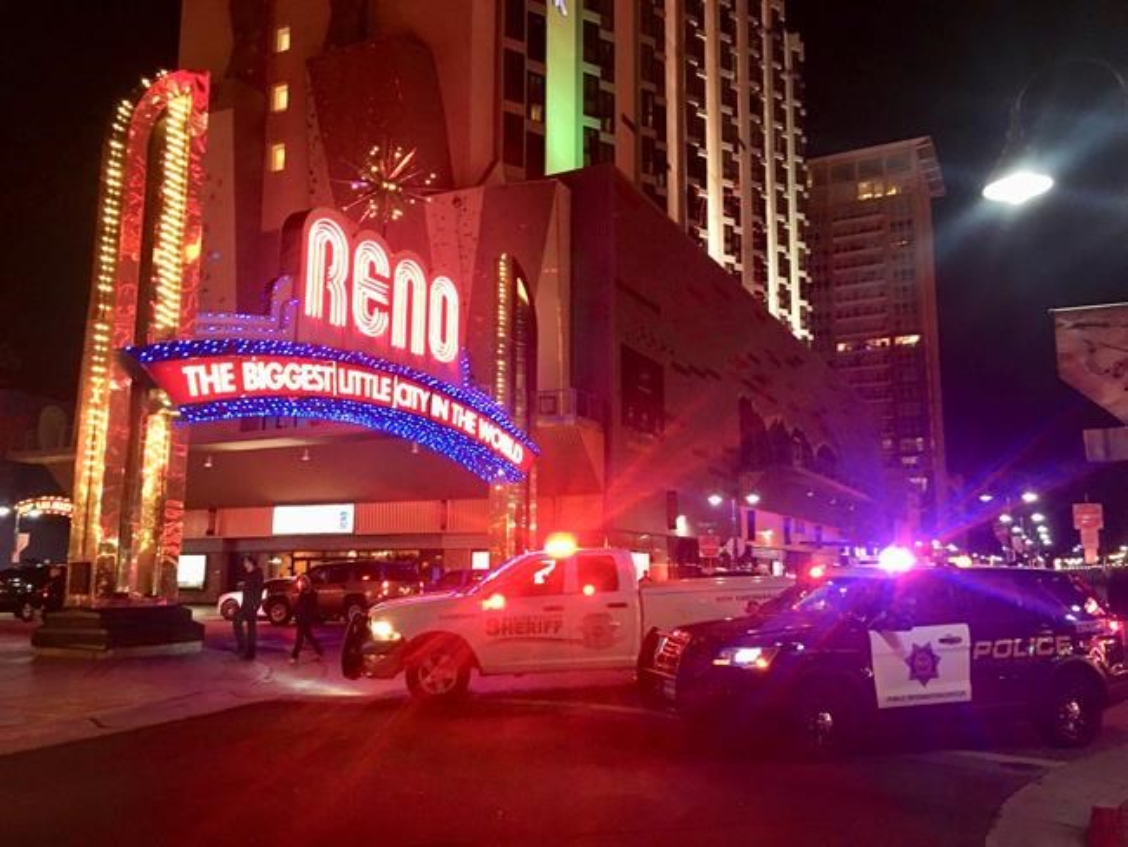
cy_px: 424
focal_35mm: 29
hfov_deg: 61.6
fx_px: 945
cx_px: 564
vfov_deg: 48.3
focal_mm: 4.15
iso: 200
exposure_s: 1/17
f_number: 2.2
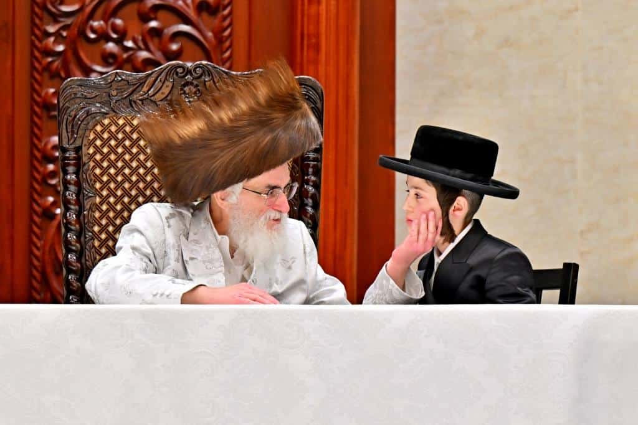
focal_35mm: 480
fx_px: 8507
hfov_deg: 4.3
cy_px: 212
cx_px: 319
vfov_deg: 2.9
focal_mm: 320
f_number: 6
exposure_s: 1/320
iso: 1000
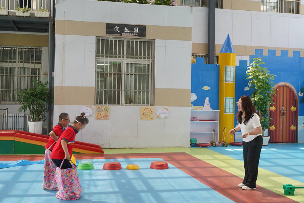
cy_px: 102
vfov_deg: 29.2
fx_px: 388
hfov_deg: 42.8
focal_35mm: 46
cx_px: 152
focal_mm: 31
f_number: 4
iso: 640
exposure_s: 1/250
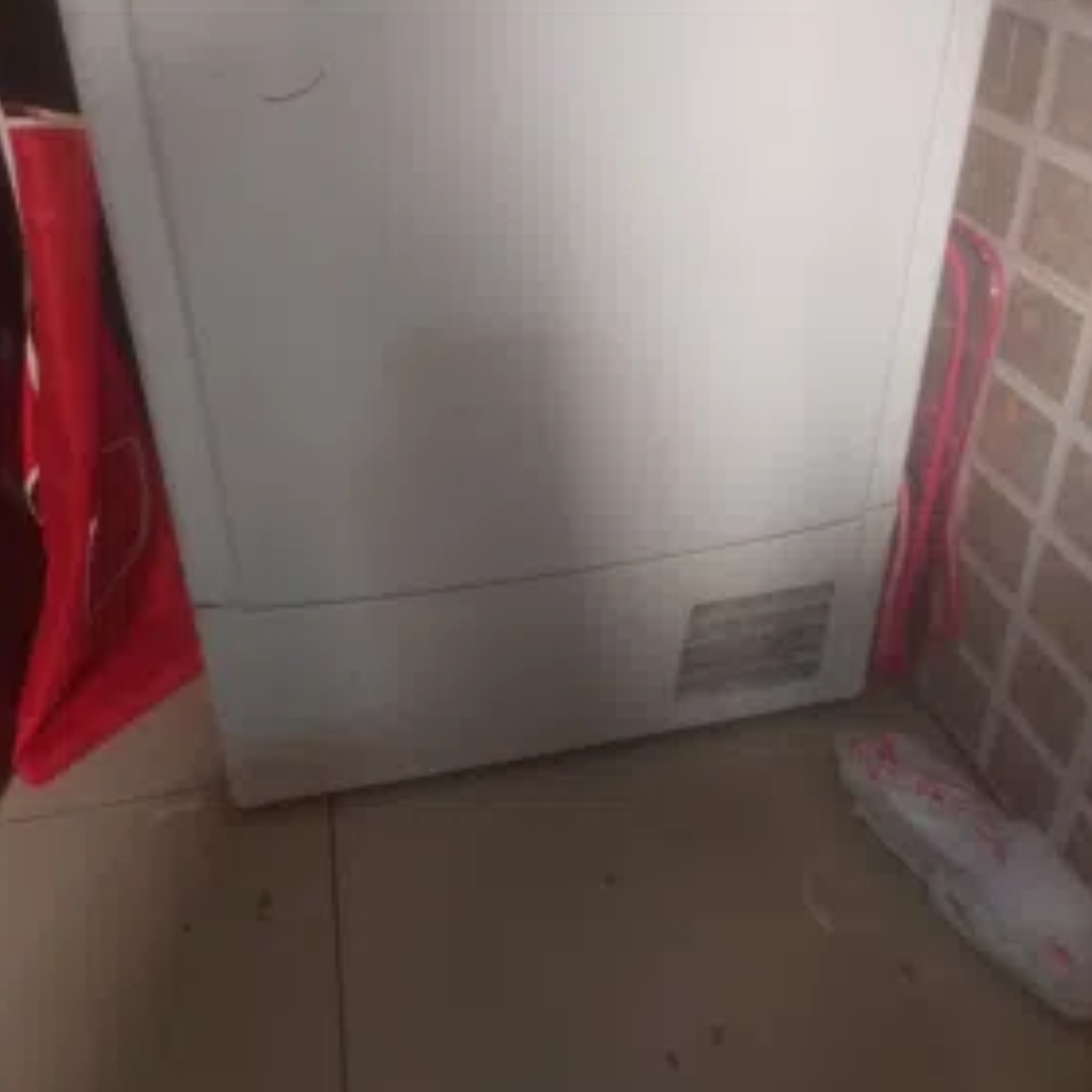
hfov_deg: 55.6
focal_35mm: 29
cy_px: 359
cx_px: 530
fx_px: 1035
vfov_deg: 54.4
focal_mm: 5.06
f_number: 1.8
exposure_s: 1/50
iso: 250
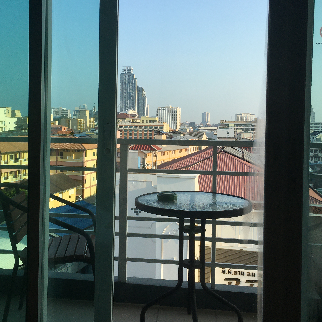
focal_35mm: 39
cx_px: 134
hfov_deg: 42.7
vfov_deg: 42.8
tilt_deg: -1.3
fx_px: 410
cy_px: 140
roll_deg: -1.5
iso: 25
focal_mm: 4.15
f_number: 2.2
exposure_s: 1/651
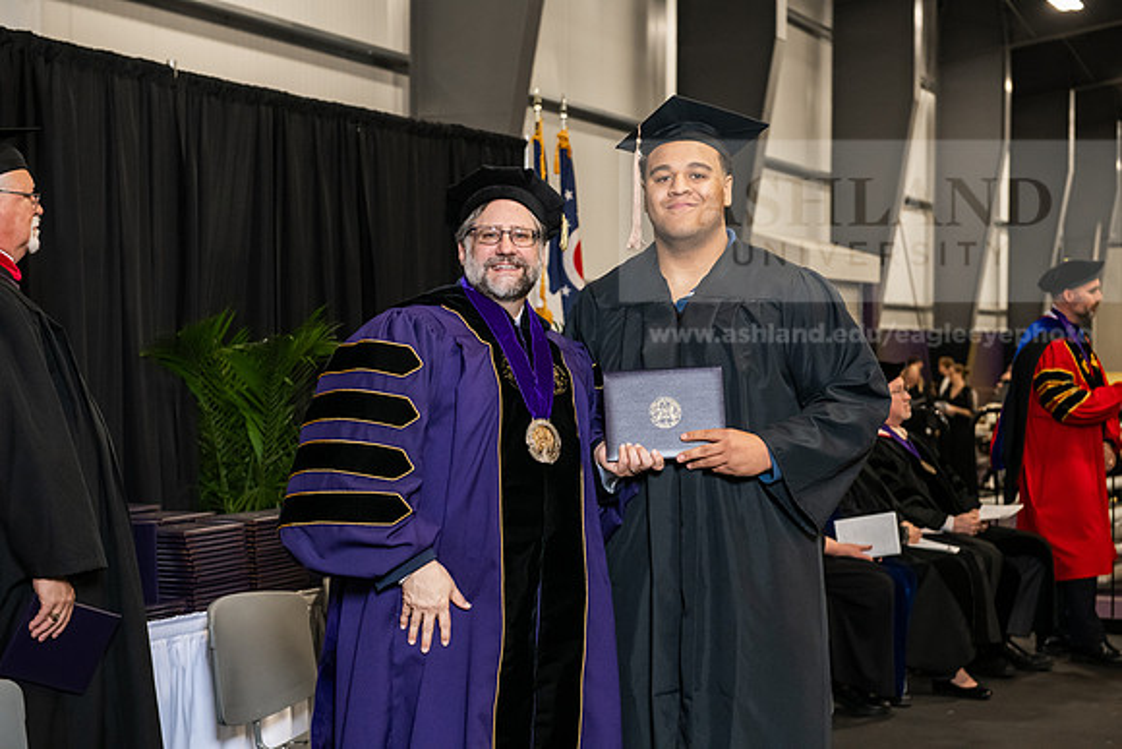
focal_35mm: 62
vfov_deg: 21.9
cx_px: 561
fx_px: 1933
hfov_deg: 32.4
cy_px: 374
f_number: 5
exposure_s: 1/200
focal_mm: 62
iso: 2500
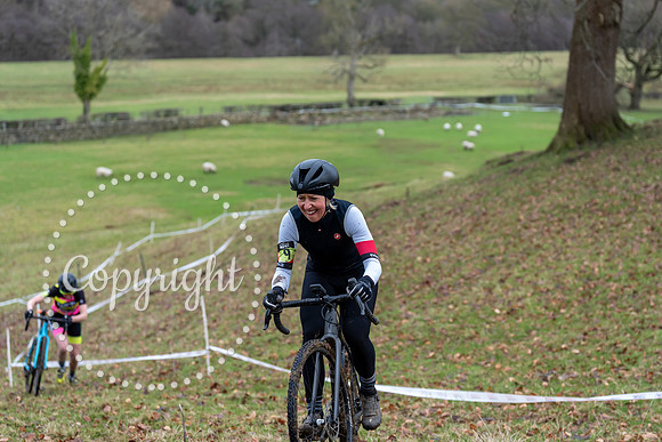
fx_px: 1287
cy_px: 221
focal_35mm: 70
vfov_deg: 19.5
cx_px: 331
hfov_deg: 28.8
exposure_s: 1/1000
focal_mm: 70
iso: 1600
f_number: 3.2
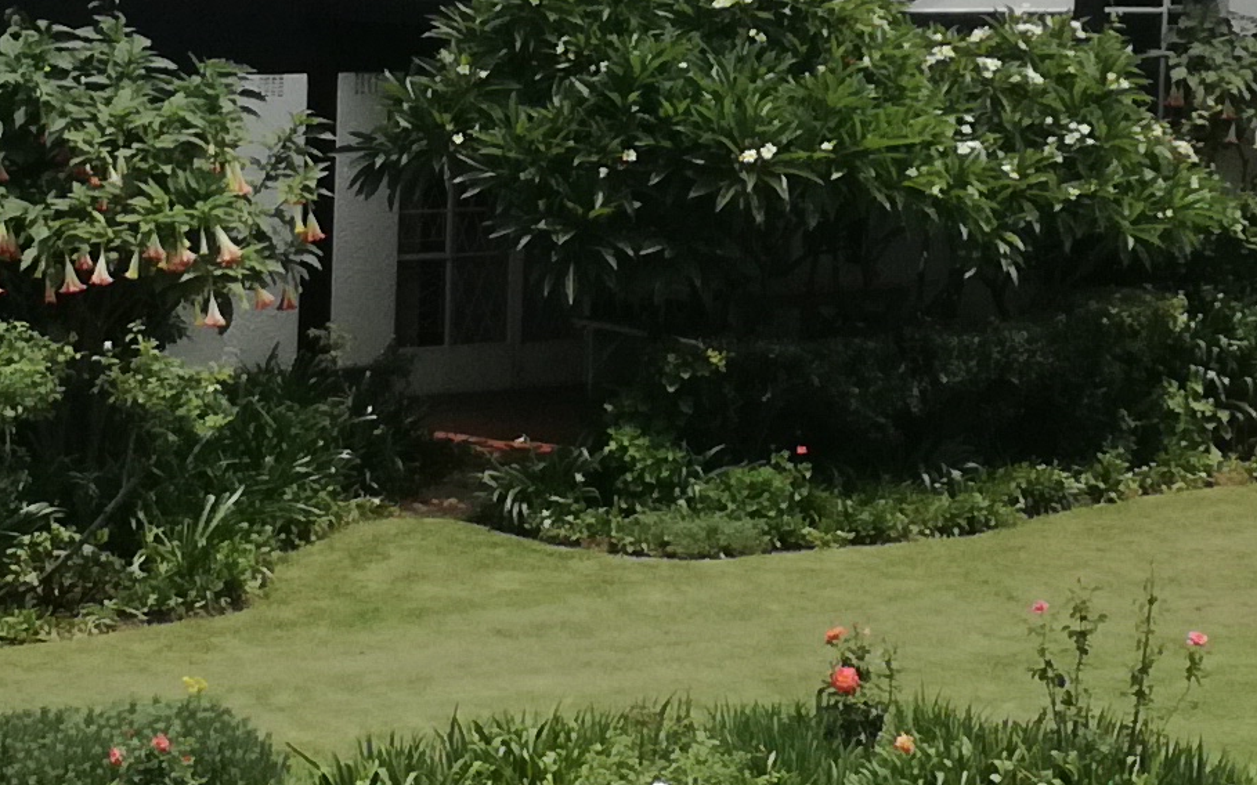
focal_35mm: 131
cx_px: 628
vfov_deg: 9.9
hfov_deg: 15.9
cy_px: 46
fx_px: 4487
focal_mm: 3.79
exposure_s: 1/1845
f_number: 2
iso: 50
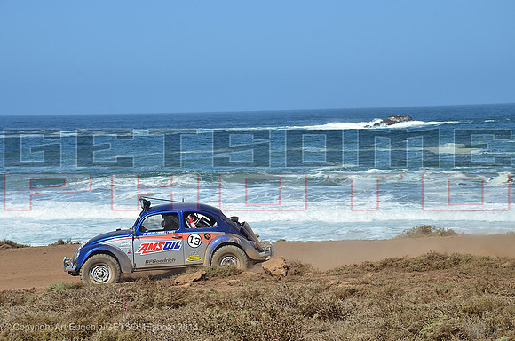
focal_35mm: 93
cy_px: 170
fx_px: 1327
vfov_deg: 14.6
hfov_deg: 22.0
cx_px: 258
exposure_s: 1/640
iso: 200
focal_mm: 62
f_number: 7.1
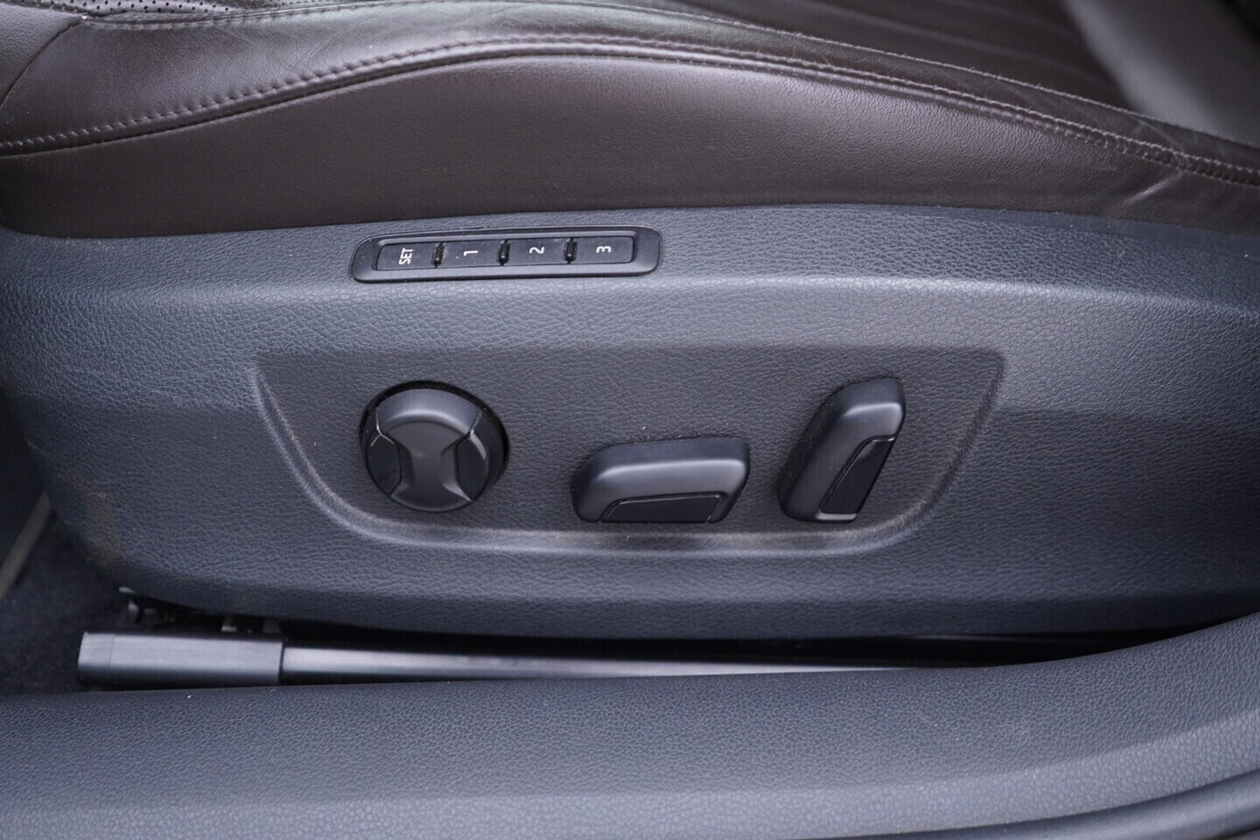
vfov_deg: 36.9
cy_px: 420
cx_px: 630
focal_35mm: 36
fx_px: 1260
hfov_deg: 53.1
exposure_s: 1/40
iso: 250
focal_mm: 24
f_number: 2.8
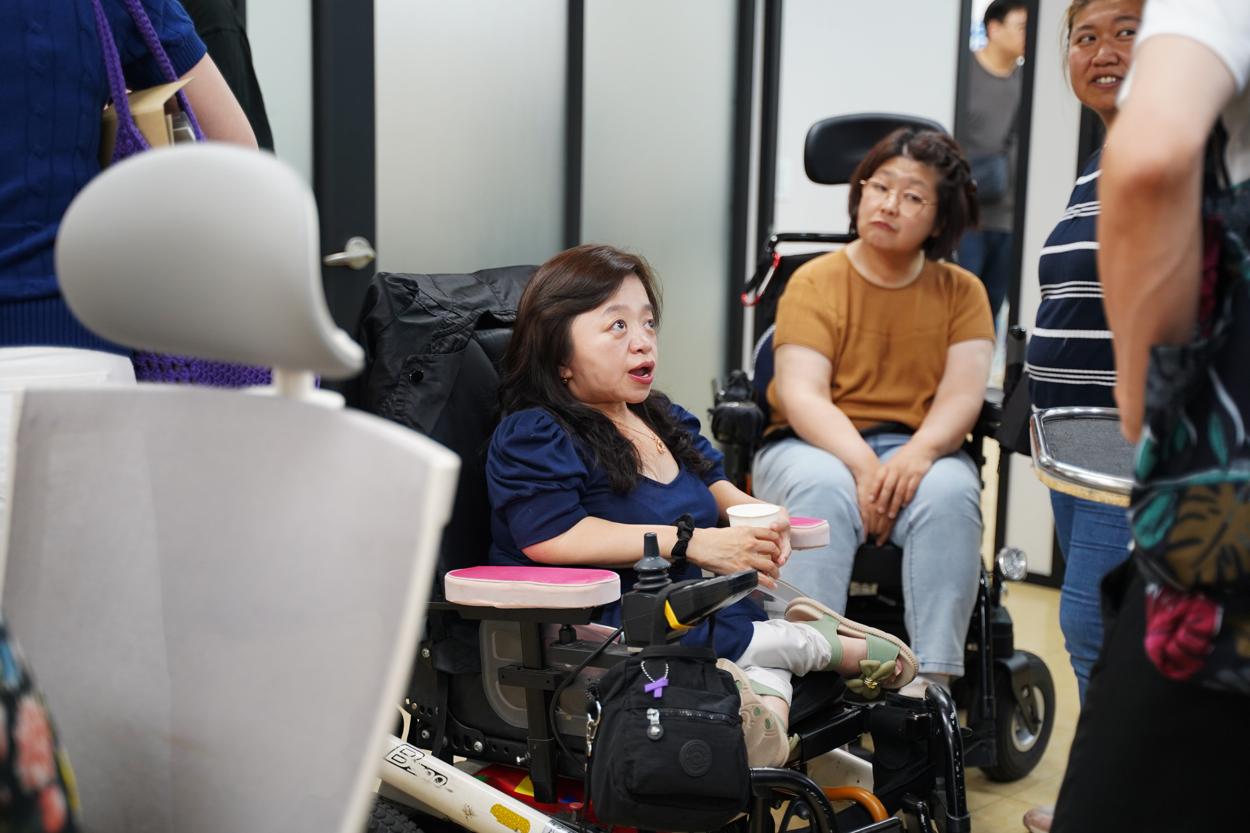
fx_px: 1840
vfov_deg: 25.5
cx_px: 625
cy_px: 416
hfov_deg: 37.5
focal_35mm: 53
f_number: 2.8
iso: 1000
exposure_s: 1/200
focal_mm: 53
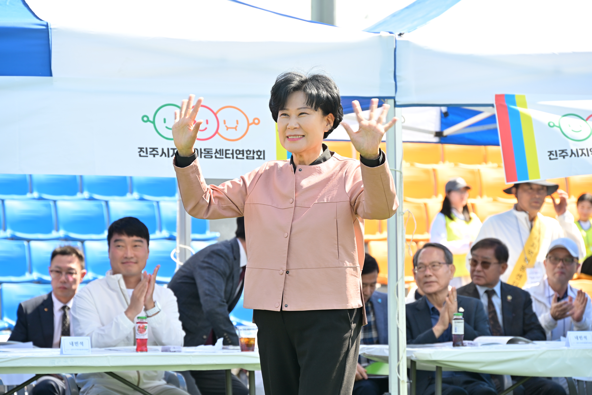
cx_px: 296
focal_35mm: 150
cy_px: 198
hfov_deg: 13.7
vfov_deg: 9.1
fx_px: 2466
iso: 320
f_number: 7.1
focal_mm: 150
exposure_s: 1/250
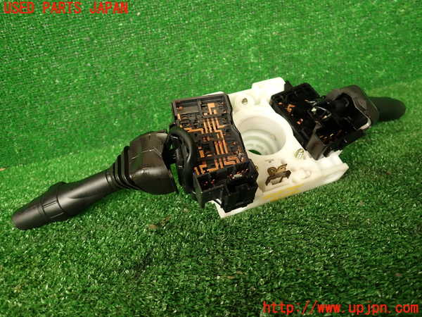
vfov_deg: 54.9
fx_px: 305
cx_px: 211
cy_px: 158
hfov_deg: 69.4
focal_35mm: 25
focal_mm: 4.5
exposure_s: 1/100
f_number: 2
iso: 100
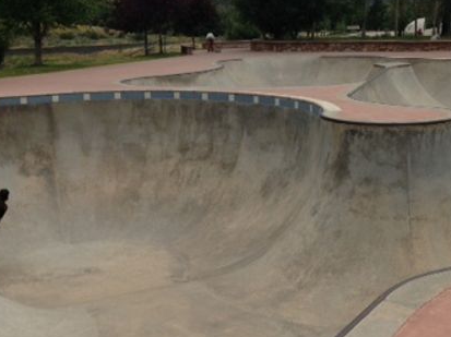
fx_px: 833
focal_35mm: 64
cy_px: 147
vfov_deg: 22.9
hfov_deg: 30.3
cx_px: 214
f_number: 2.4
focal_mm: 4.12
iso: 50
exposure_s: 1/919
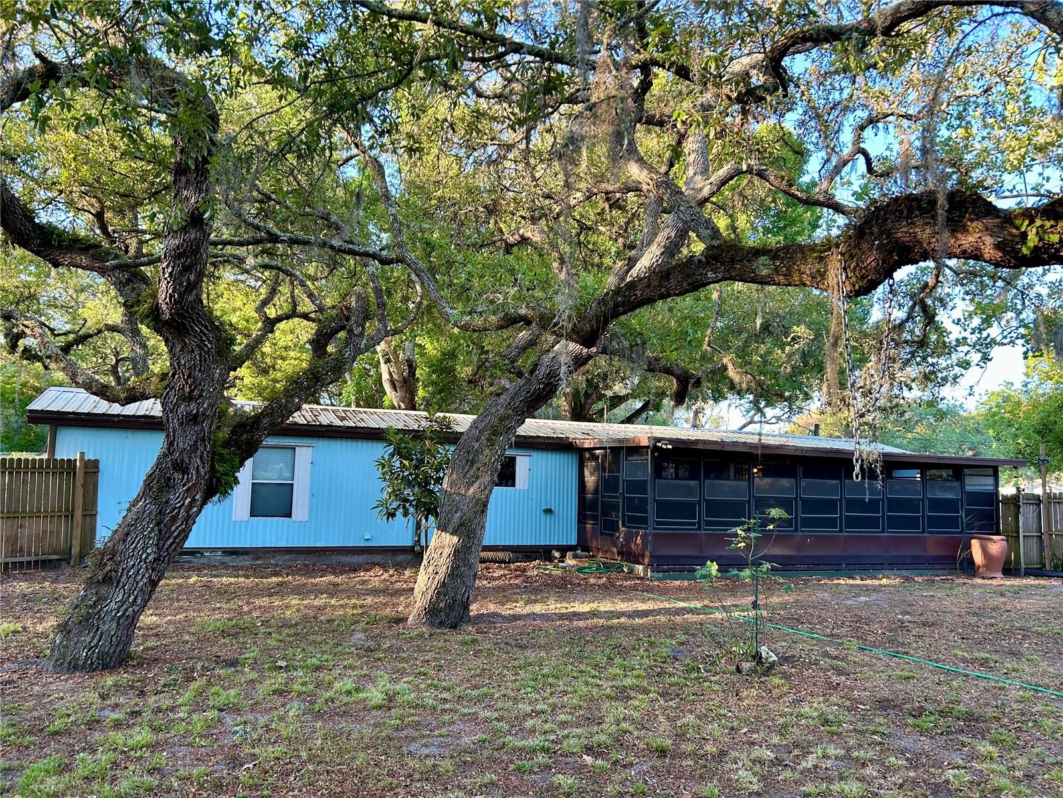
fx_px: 798
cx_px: 532
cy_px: 399
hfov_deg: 67.3
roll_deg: -1.2
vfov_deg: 53.1
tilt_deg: +4.4
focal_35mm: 26
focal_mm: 5.7
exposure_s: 1/147
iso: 50
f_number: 1.5
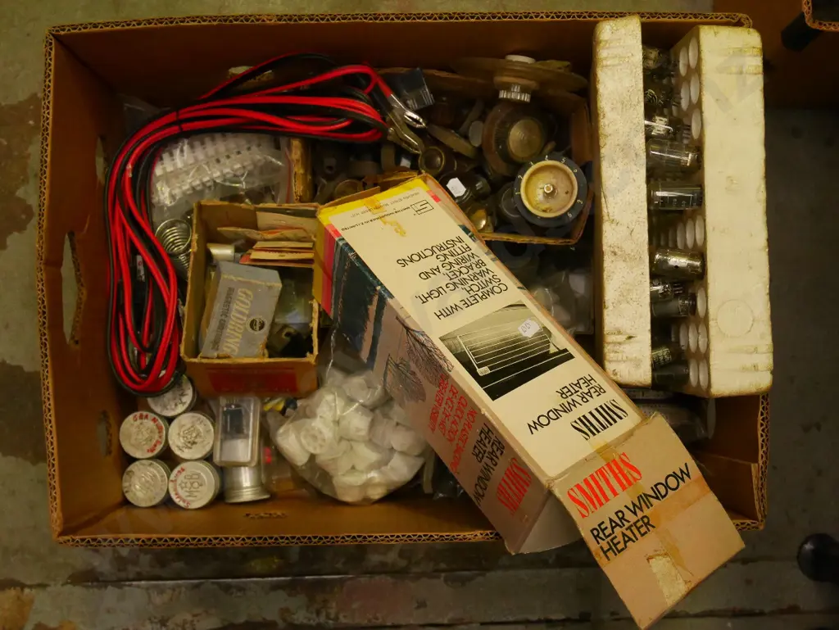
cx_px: 420
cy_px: 315
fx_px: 1067
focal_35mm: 44
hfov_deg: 42.9
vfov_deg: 32.9
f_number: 4.9
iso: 3200
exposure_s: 1/250
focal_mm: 22
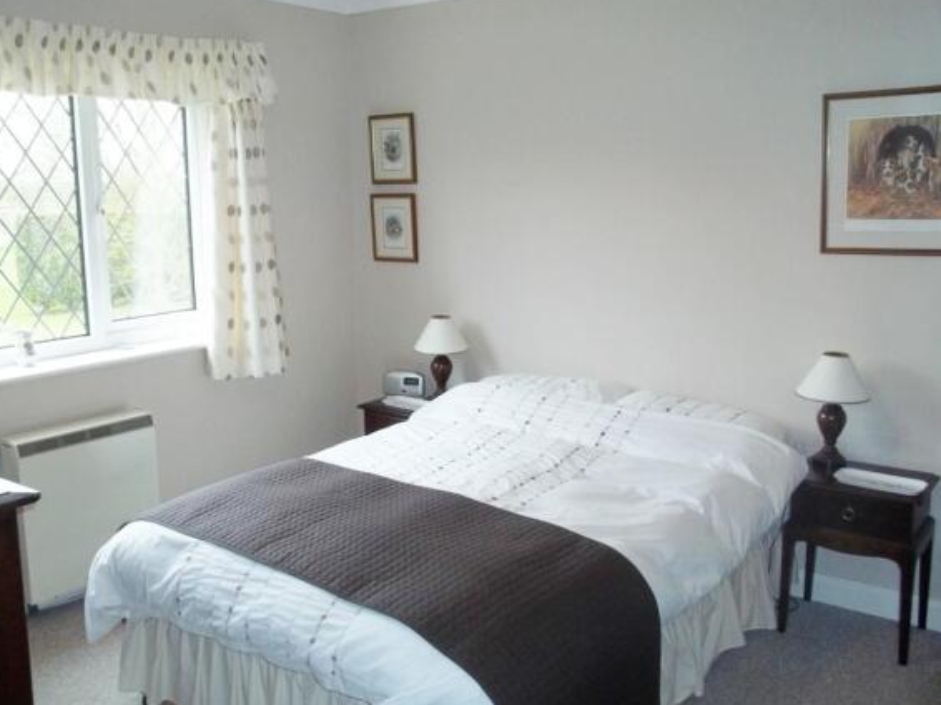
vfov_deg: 41.8
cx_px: 460
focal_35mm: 34
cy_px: 355
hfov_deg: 54.0
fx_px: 924
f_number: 3.3
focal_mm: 5.9
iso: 160
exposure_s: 1/40
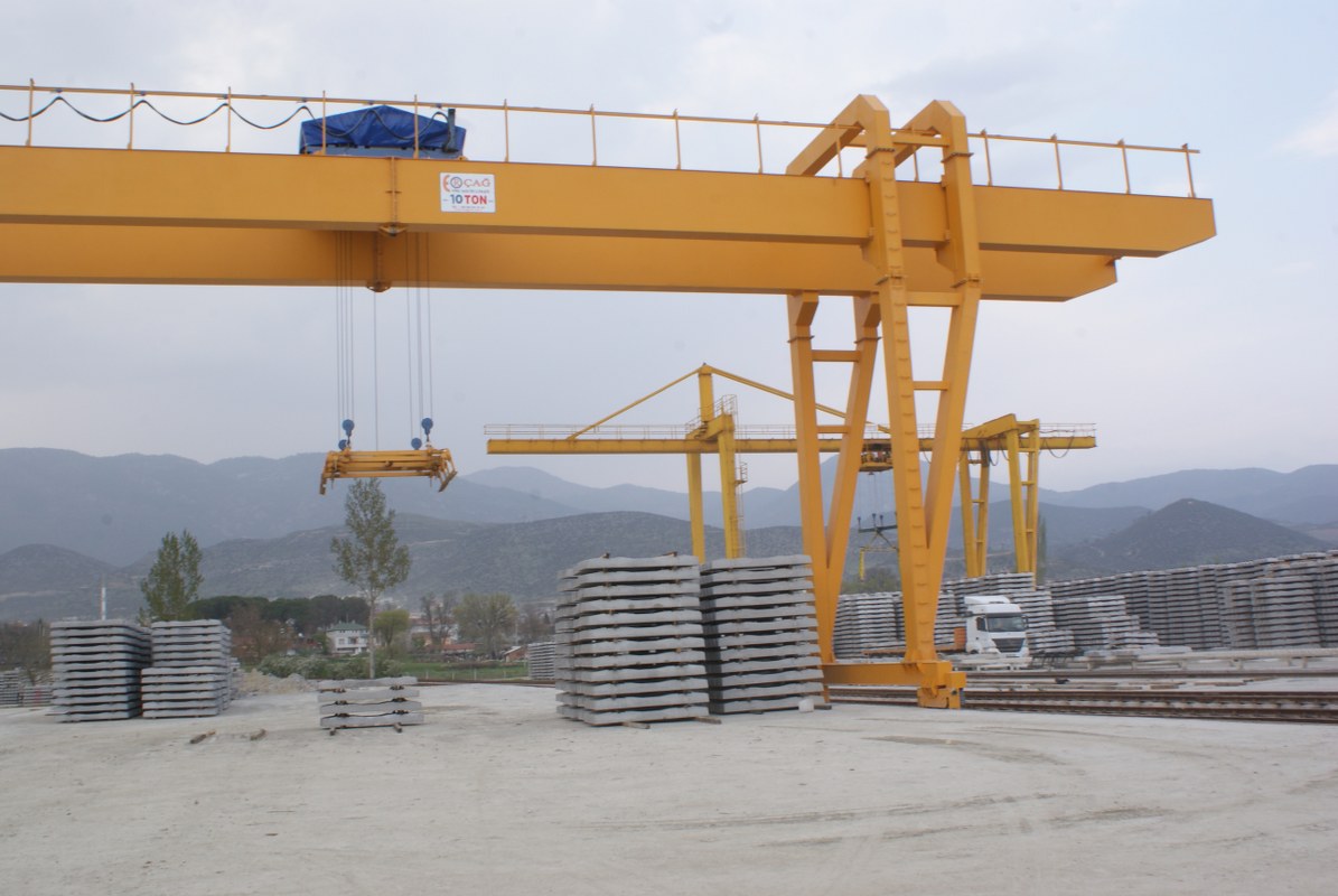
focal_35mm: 36
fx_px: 1340
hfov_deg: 53.1
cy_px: 448
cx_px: 669
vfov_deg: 37.0
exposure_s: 1/20
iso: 200
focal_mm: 24
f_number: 20
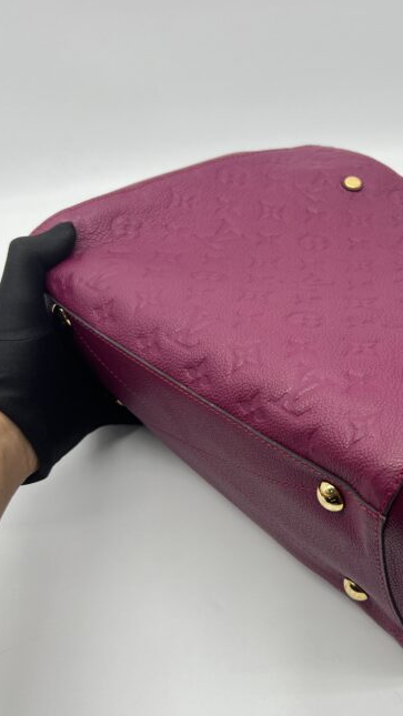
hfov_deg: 25.8
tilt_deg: -42.2
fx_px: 855
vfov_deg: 45.5
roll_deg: +5.3
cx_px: 357
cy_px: 370
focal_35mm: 45
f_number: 1.5
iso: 32
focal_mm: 5.7
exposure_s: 1/100
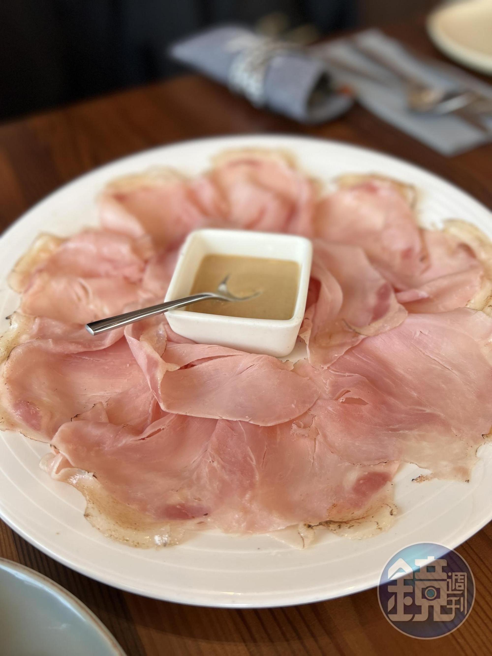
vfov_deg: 67.3
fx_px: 493
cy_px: 328
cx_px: 246
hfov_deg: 53.1
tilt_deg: -49.0
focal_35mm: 26
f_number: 1.5
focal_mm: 5.7
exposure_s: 1/120
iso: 40
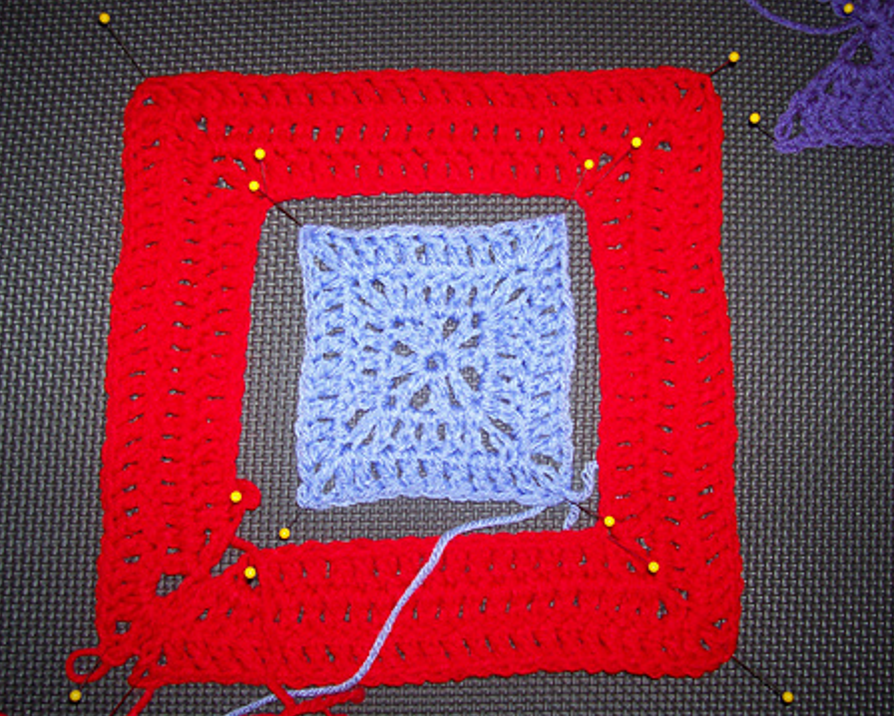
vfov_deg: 40.2
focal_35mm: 37
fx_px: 980
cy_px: 358
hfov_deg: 49.0
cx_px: 487
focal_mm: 5.6
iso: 80
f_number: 2.7
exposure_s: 1/64
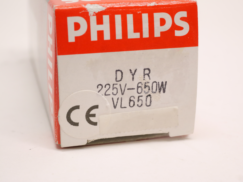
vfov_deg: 24.4
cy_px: 91
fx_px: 421
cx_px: 122
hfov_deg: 32.2
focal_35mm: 60
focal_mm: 30
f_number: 8
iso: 2500
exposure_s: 1/80
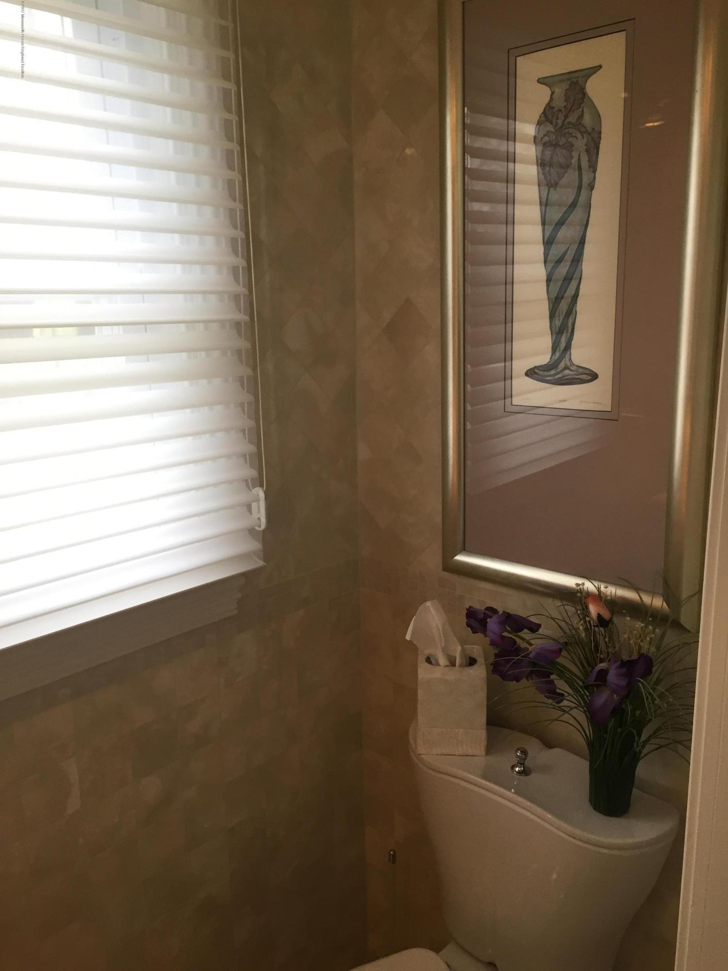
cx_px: 364
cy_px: 486
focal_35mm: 29
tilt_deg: -12.0
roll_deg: +0.2
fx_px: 813
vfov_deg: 61.7
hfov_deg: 48.2
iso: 32
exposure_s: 1/40
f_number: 2.2
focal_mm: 4.15
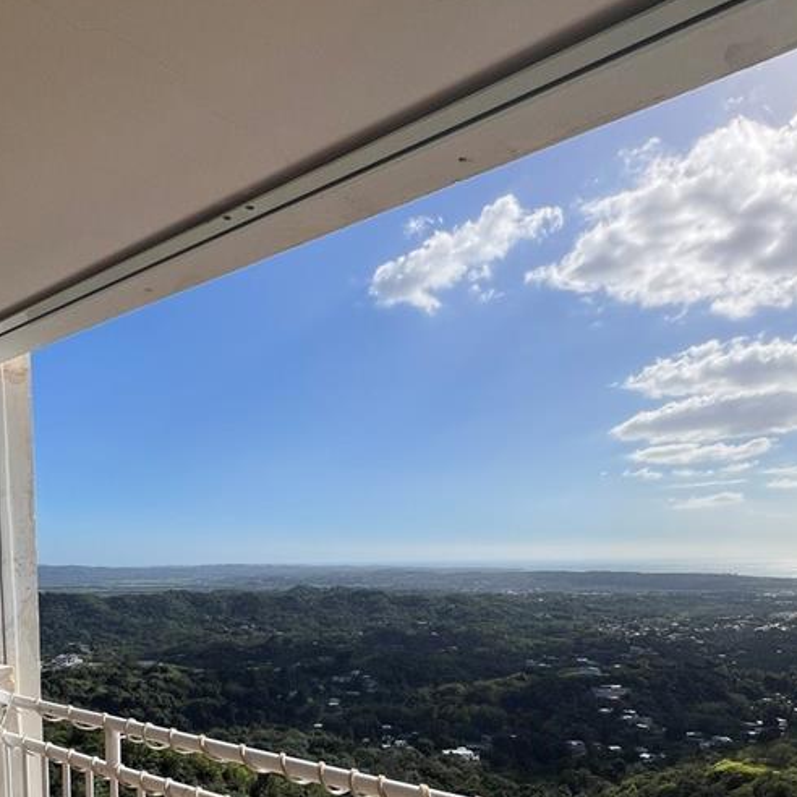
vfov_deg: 54.8
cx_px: 381
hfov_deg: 57.3
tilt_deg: -3.2
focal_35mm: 28
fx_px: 729
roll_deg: +0.3
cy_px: 590
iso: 32
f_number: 1.8
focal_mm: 1.57
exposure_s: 1/5525
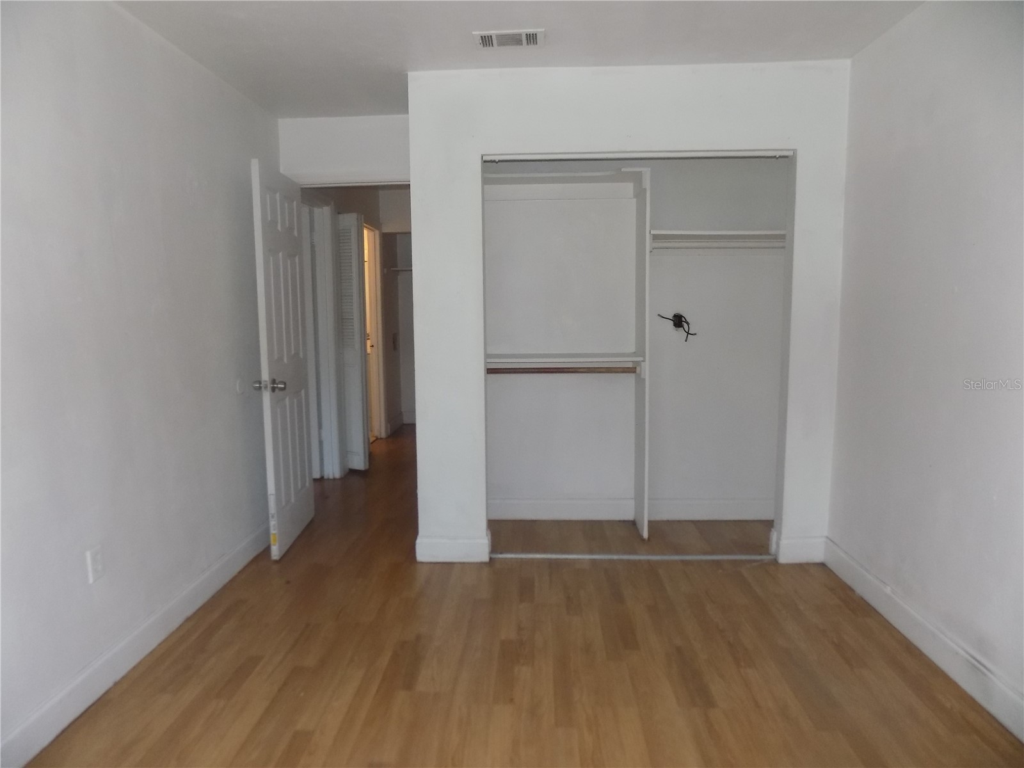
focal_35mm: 23
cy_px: 384
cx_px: 512
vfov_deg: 58.9
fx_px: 680
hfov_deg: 73.9
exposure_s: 1/30
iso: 200
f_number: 3.1
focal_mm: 4
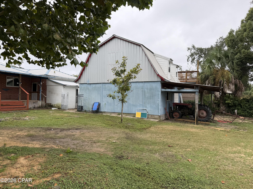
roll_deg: -1.7
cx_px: 126
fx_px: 175
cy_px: 94
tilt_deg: +1.3
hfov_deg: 71.6
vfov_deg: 56.8
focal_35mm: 24
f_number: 1.78
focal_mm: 6.76
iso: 80
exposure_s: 1/898
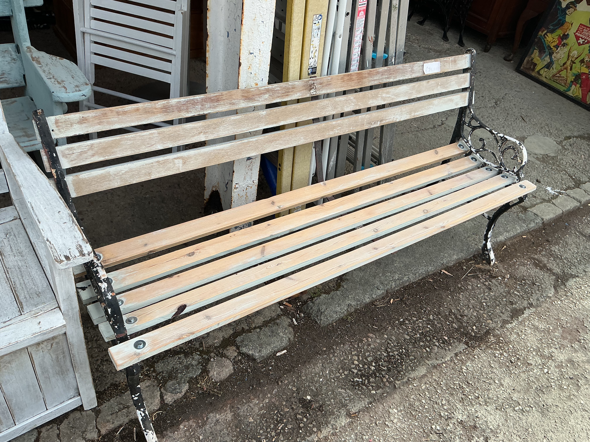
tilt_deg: -38.7
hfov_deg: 61.7
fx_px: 494
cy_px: 221
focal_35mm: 29
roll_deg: -11.0
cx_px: 295
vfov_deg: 48.2
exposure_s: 1/1035
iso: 25
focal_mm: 3
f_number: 1.8
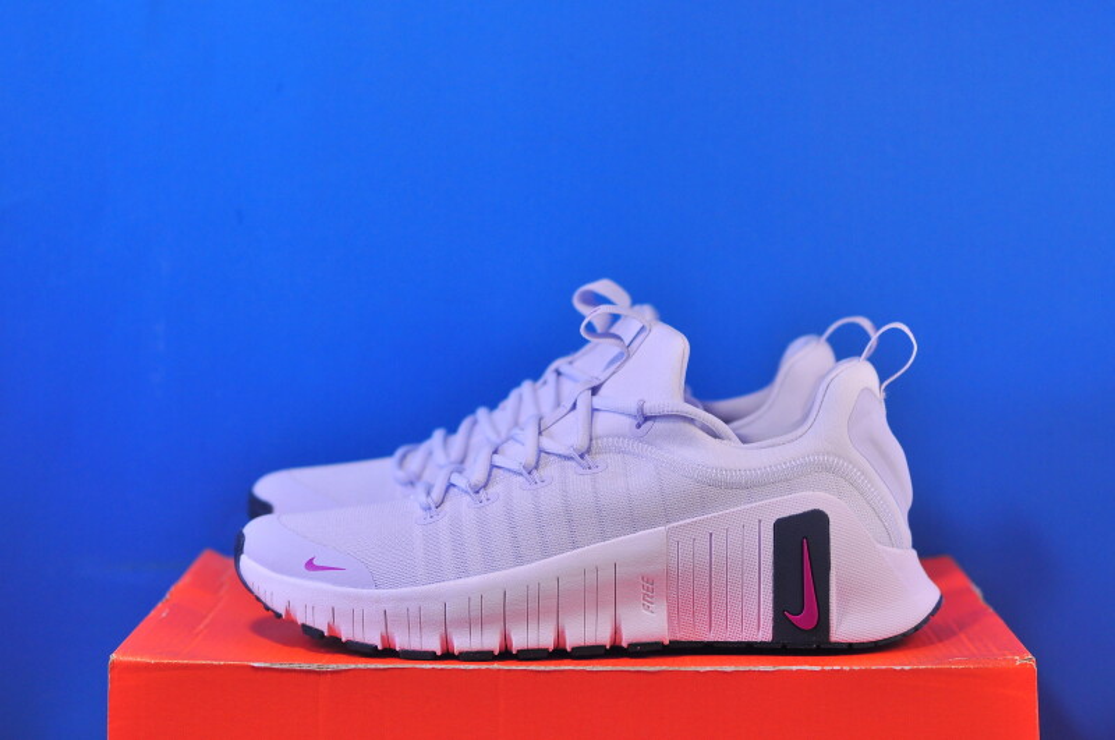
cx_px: 558
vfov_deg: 18.1
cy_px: 370
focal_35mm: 75
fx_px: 2320
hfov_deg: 27.0
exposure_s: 1/250
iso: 250
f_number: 3.2
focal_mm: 50
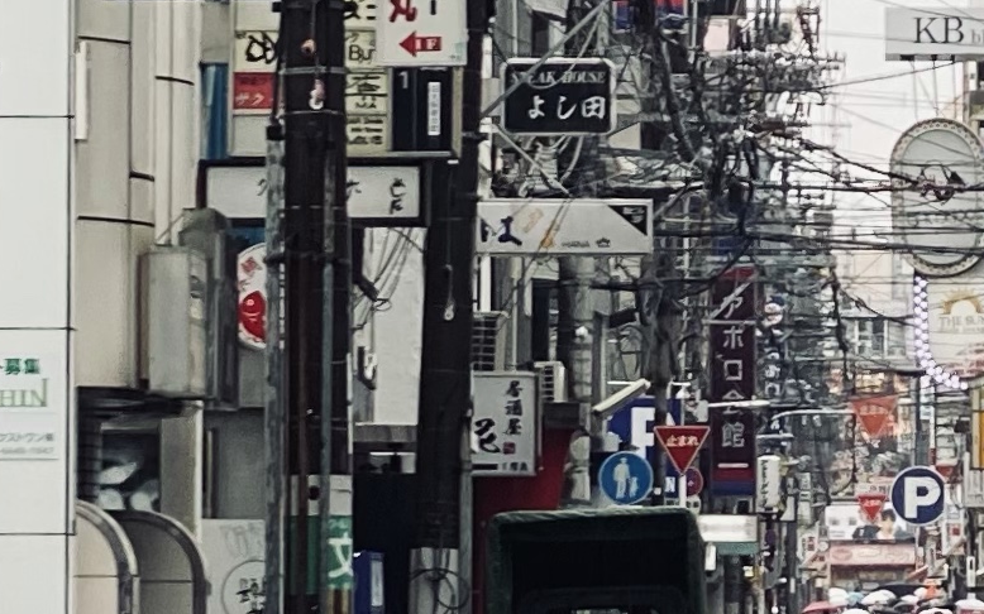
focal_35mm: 278
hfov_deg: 7.5
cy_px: 212
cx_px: 811
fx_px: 7454
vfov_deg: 4.7
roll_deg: -0.4
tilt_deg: +5.2
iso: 20
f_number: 2
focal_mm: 6
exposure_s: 1/131
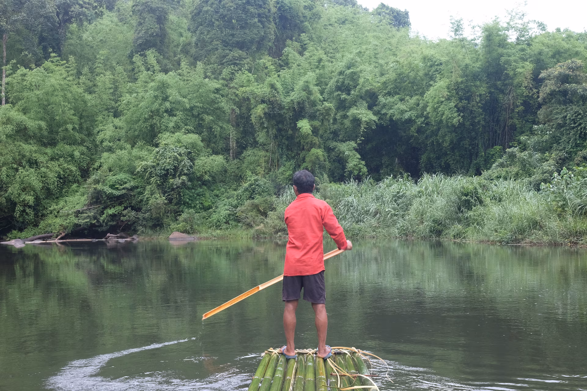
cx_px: 294
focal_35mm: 41
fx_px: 668
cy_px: 196
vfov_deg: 32.6
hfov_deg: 47.4
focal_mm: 27
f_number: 6.4
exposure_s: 1/105
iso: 400
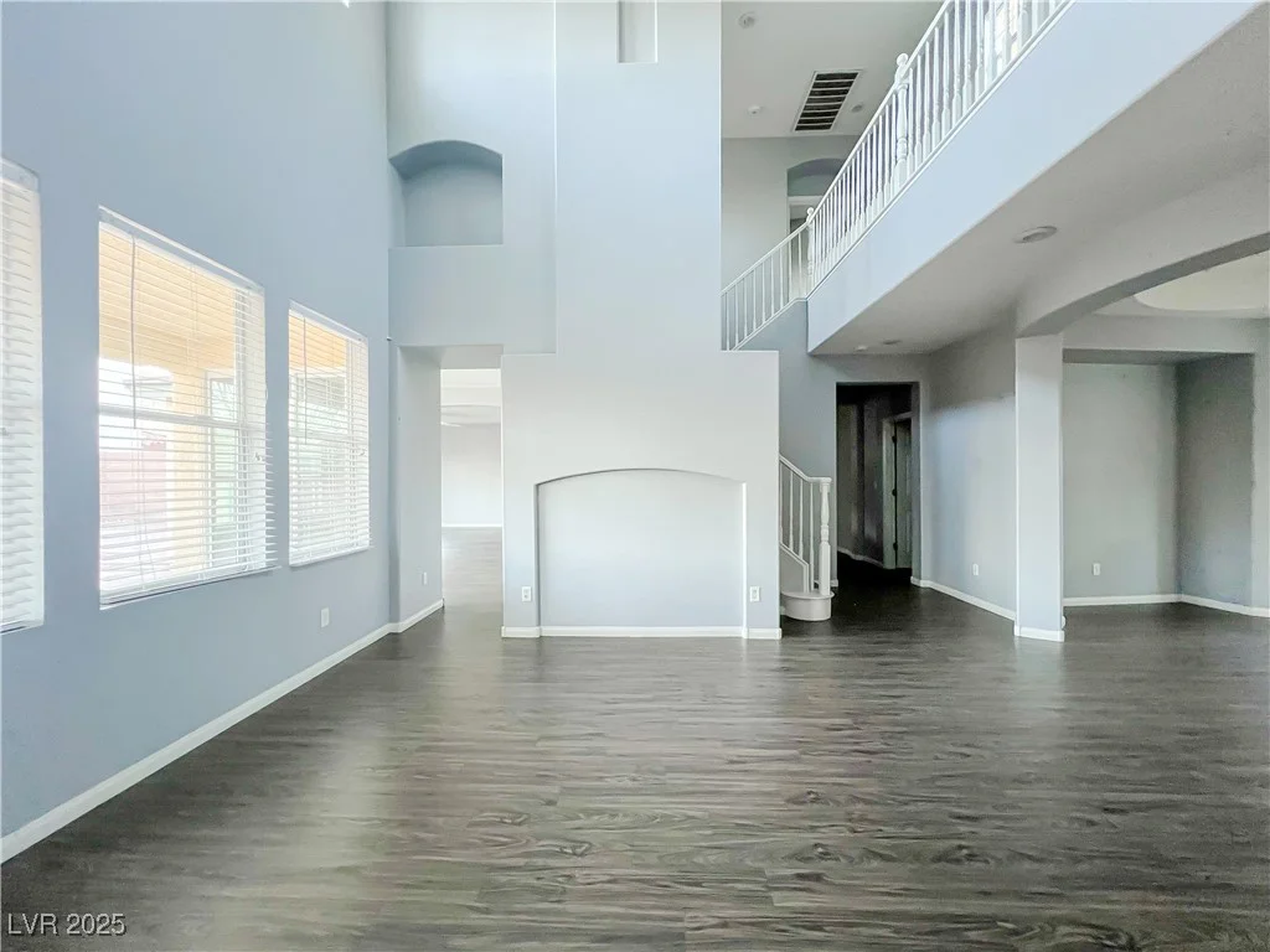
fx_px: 477
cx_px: 635
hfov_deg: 106.2
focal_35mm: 13
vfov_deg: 89.9
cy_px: 476
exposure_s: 1/60
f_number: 1.8
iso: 800
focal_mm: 1.57
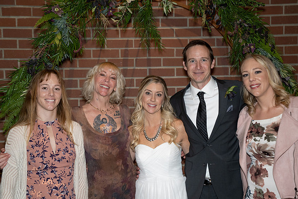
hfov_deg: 38.2
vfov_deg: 26.0
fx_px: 431
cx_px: 149
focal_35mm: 52
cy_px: 100
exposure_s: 1/125
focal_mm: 52
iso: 2000
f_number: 2.8
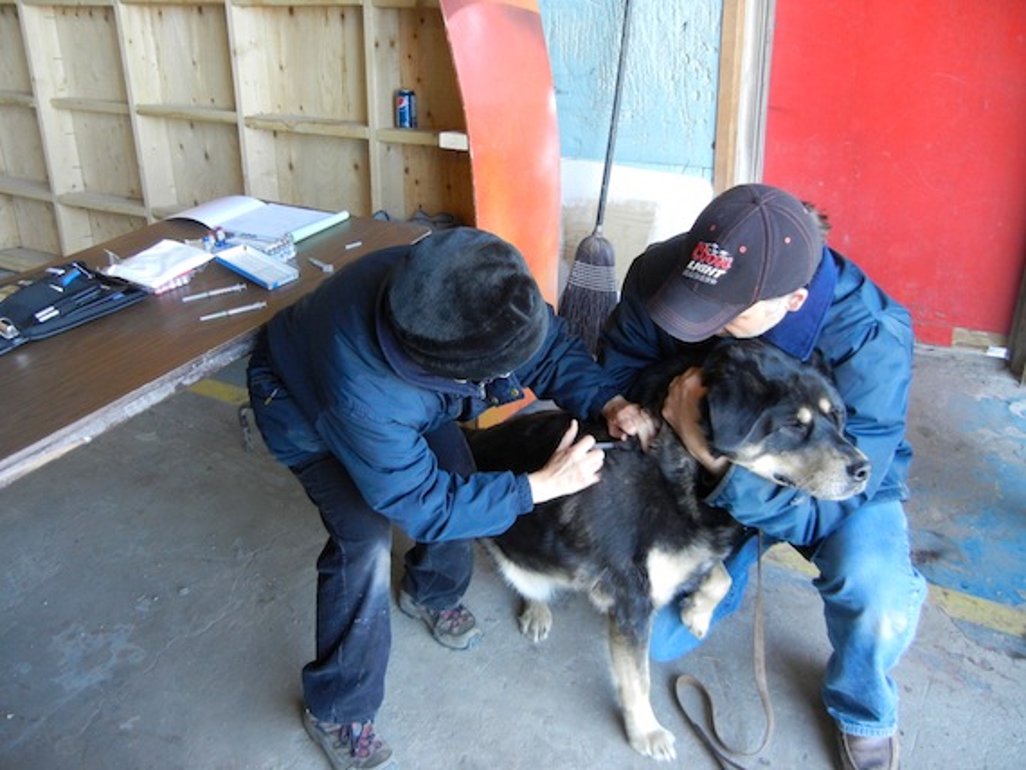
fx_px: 890
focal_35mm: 30
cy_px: 385
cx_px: 513
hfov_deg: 59.9
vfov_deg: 46.8
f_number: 3.5
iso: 400
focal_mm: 5.4
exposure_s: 1/71
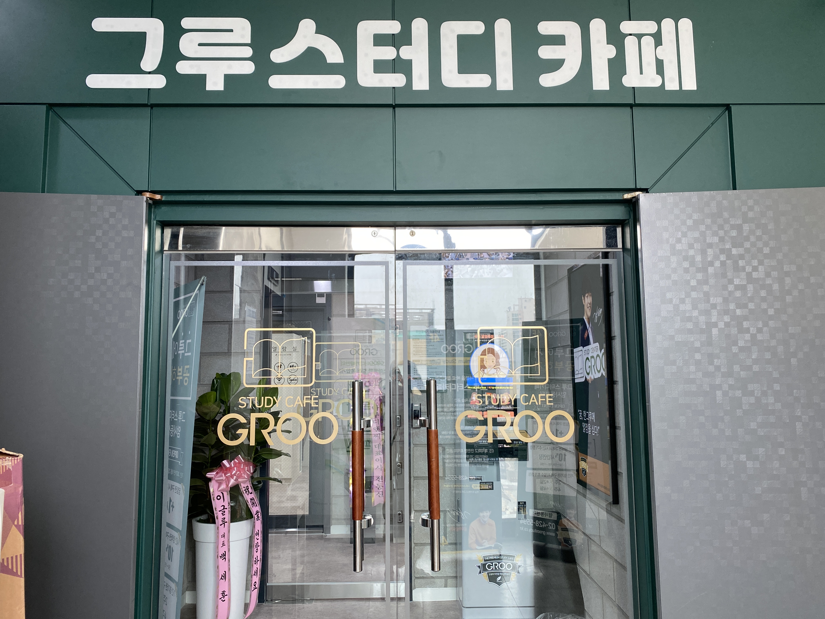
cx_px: 412
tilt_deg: +6.4
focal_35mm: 26
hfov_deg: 67.3
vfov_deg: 53.1
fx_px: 620
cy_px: 310
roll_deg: +0.3
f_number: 1.8
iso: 100
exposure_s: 1/120
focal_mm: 4.25
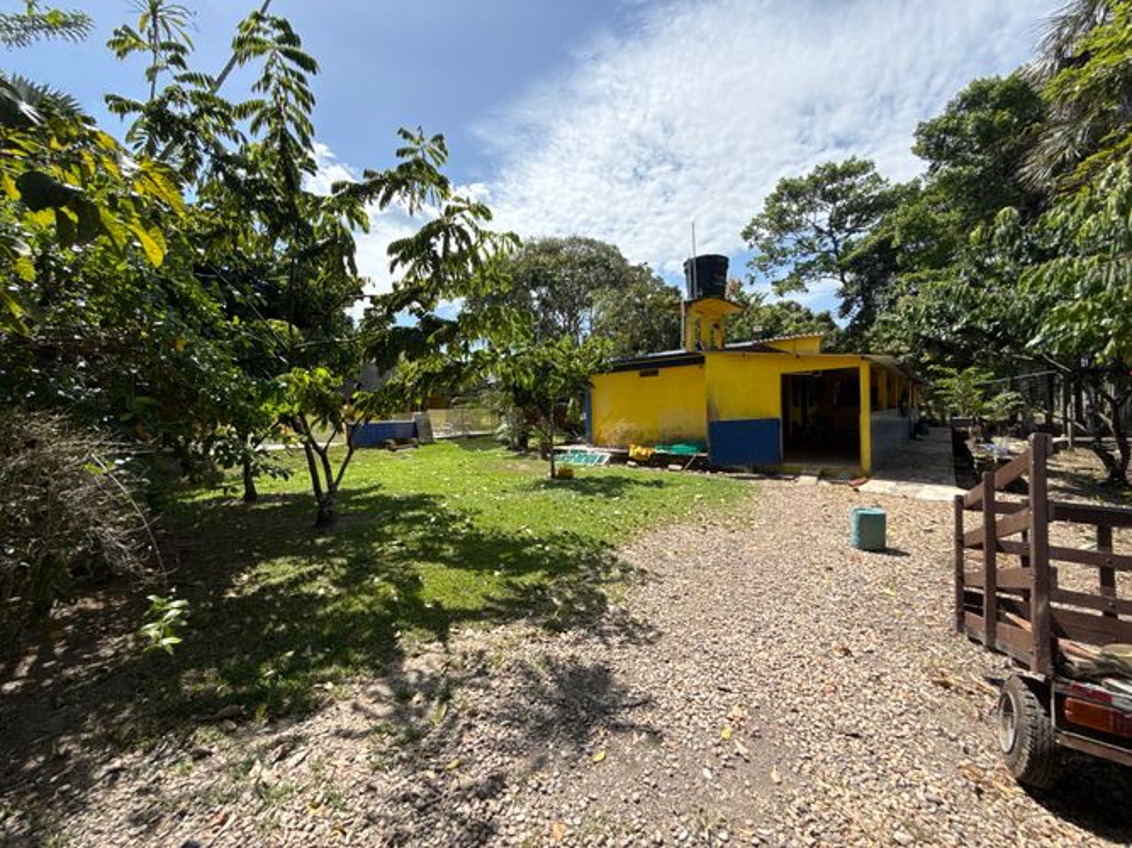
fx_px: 458
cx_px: 566
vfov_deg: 85.7
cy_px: 424
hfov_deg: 102.1
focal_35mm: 14
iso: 64
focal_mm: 2.22
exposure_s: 1/1431
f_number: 2.2
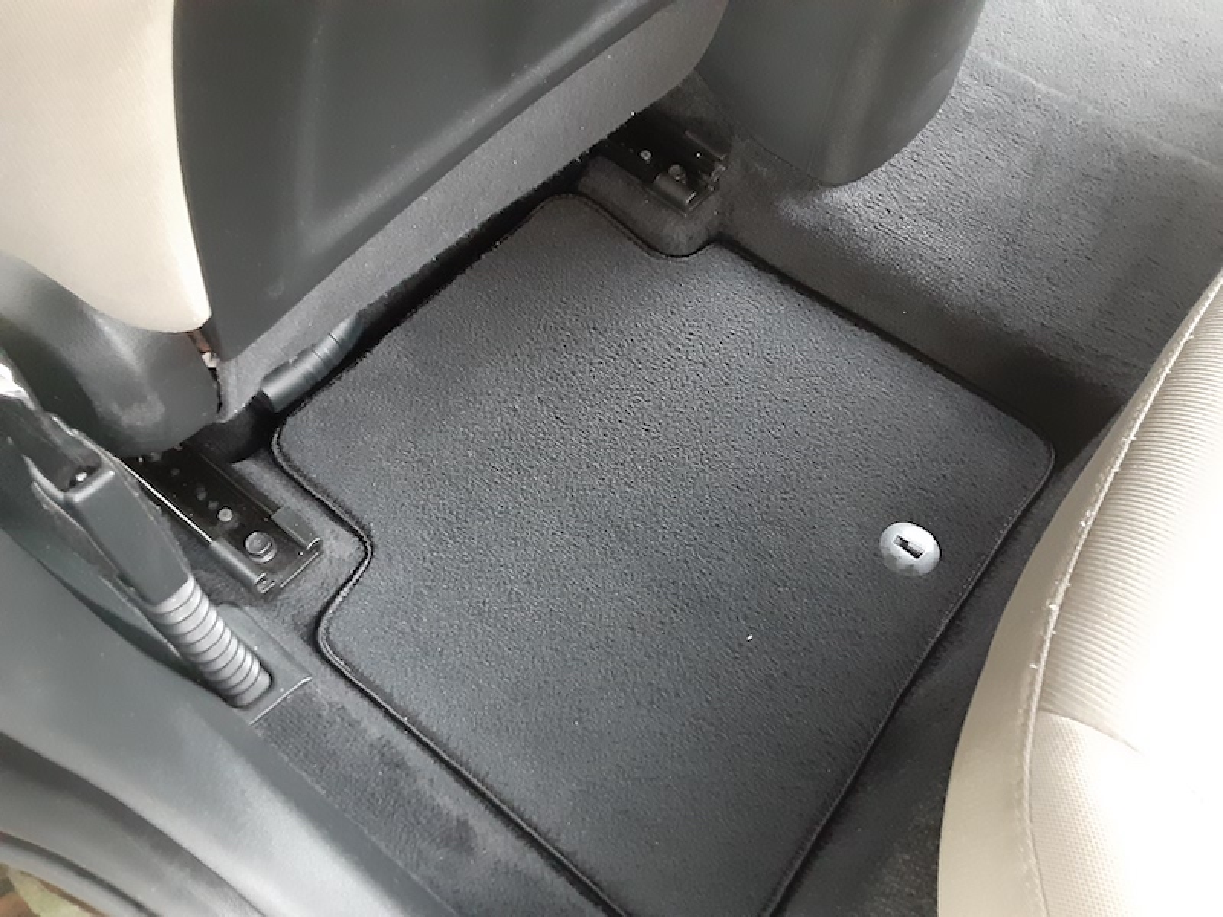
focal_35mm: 27
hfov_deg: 65.3
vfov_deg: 51.4
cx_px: 612
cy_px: 458
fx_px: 954
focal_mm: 2.91
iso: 500
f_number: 1.9
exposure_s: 1/24
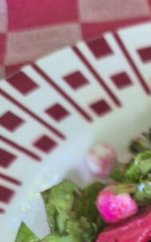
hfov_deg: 14.1
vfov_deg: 22.4
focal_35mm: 84
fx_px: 552
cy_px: 302
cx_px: 258
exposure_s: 1/100
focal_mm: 5.4
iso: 160
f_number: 1.8
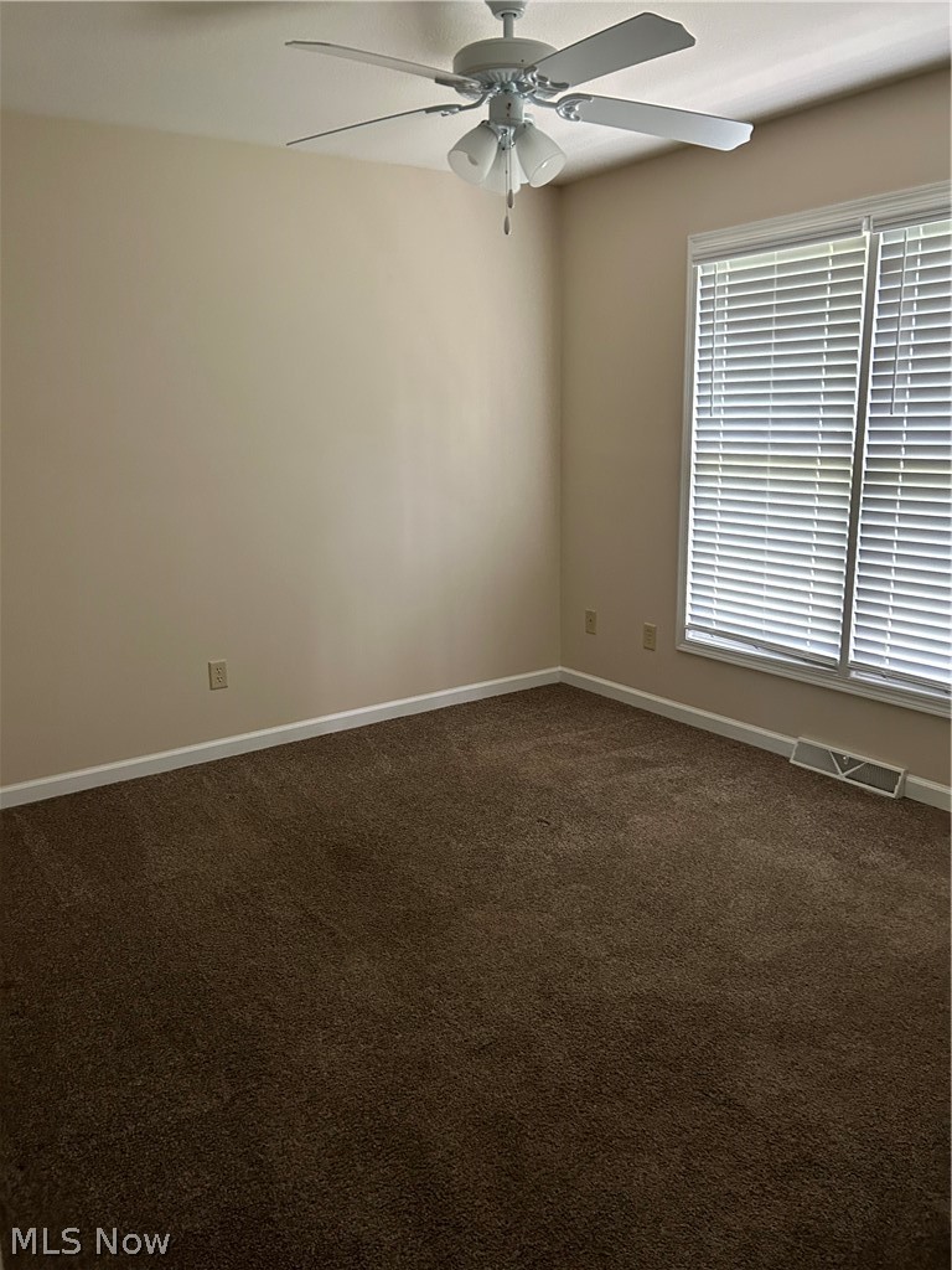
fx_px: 953
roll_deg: +1.7
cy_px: 635
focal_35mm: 26
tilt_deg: -10.8
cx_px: 476
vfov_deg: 67.3
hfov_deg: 53.1
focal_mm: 5.7
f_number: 1.5
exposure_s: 1/60
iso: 400
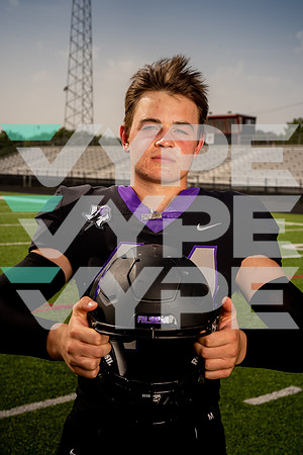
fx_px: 732
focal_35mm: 58
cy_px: 228
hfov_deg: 23.4
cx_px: 152
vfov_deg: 34.5
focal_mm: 58
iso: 50
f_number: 8
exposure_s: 1/250
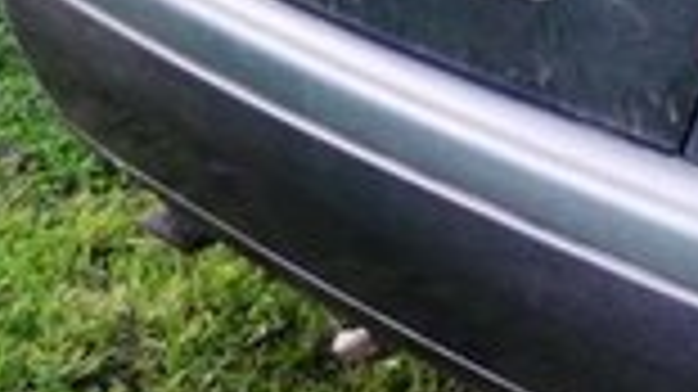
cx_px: 1378
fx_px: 2719
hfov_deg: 12.8
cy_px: -83
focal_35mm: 147
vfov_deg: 8.2
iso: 250
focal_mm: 22
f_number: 3.8
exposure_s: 1/60
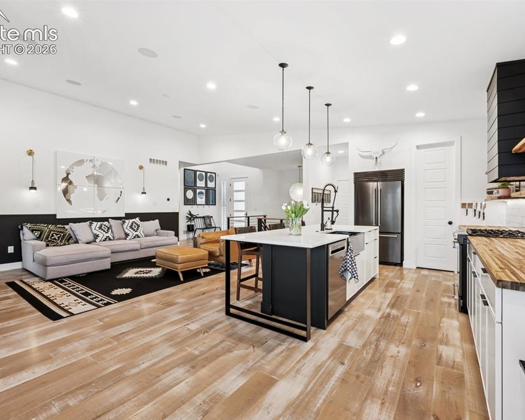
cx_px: 254
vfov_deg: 77.0
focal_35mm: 17
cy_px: 211
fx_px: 264
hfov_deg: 89.6
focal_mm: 15
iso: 100
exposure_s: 1.3
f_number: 11
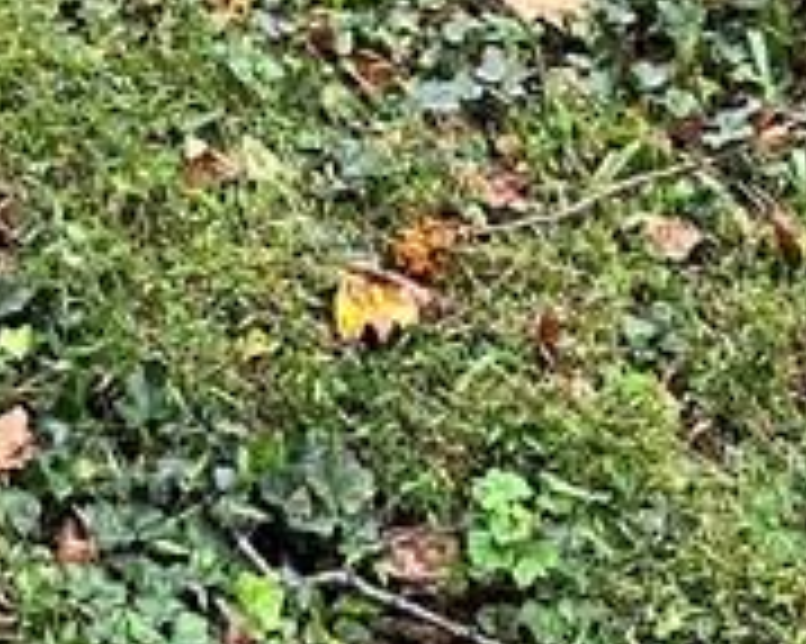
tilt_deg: +8.5
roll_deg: +2.5
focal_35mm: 134
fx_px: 3195
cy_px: -950
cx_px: -234
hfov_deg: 13.8
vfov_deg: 10.0
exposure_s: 1/343
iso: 80
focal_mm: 6.86
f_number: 1.78
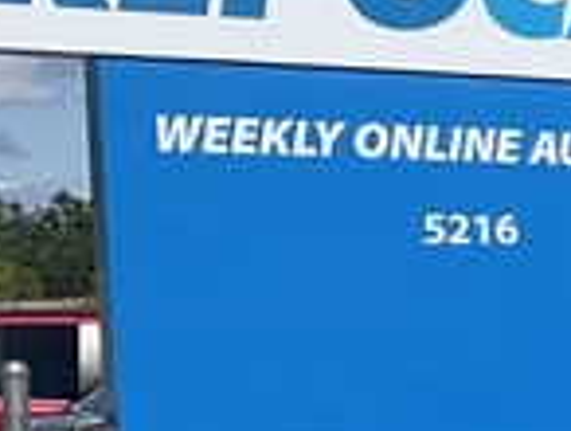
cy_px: 492
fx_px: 2462
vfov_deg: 9.9
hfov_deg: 11.1
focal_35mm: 149
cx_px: 1373
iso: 25
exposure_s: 1/2667
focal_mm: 3
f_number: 1.8
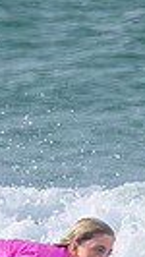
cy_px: 218
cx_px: -3
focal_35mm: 5043
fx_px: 34405
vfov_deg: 0.4
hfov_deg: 0.2
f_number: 11
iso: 560
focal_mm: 800
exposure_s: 1/800
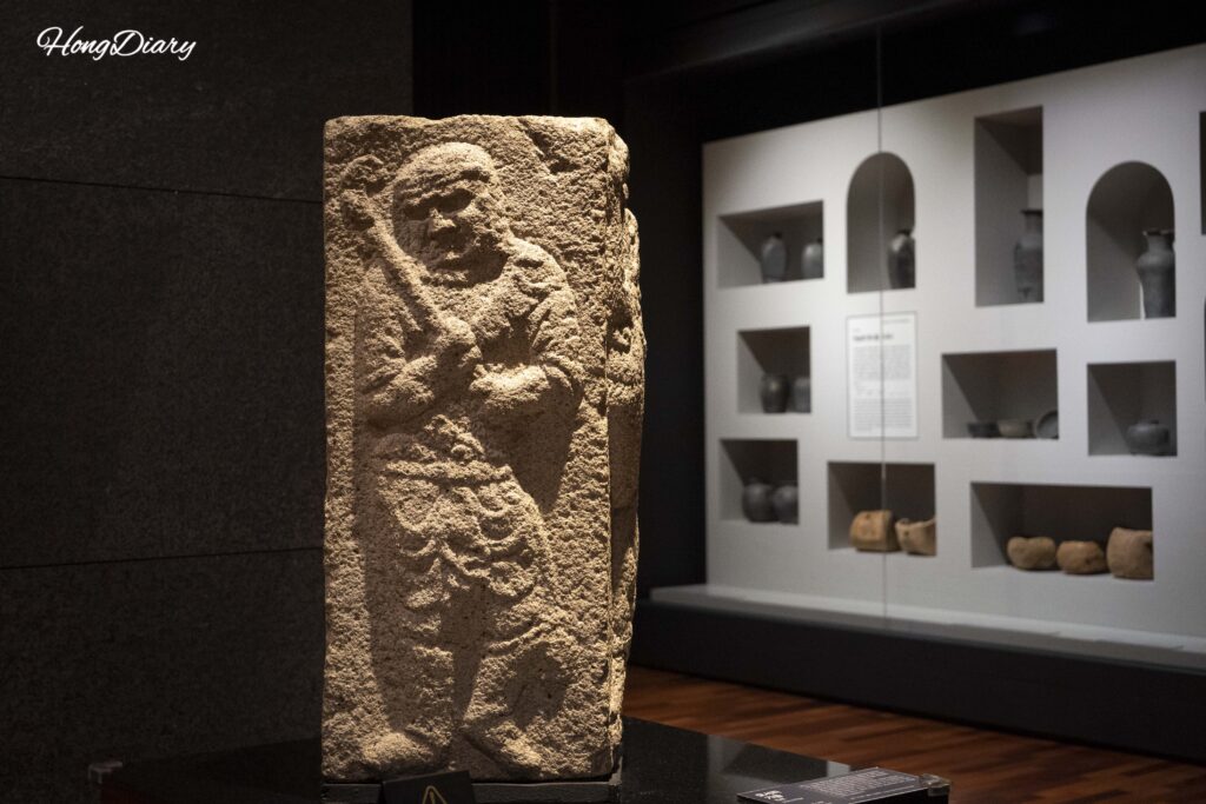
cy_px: 402
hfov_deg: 39.6
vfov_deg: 27.0
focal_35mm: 50
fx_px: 1675
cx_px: 603
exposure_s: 1/160
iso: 10000
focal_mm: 50
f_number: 5.6
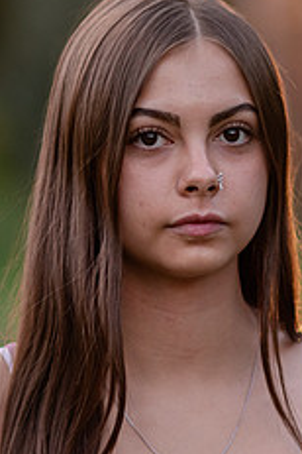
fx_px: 3825
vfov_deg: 6.8
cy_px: 219
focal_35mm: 304
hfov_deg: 4.5
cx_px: 84
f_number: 2
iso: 800
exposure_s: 1/3200
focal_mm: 105
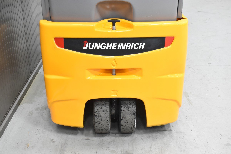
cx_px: 116
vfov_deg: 29.9
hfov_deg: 43.6
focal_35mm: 45
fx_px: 289
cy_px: 77
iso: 1600
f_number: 5.6
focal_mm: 30
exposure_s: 1/30
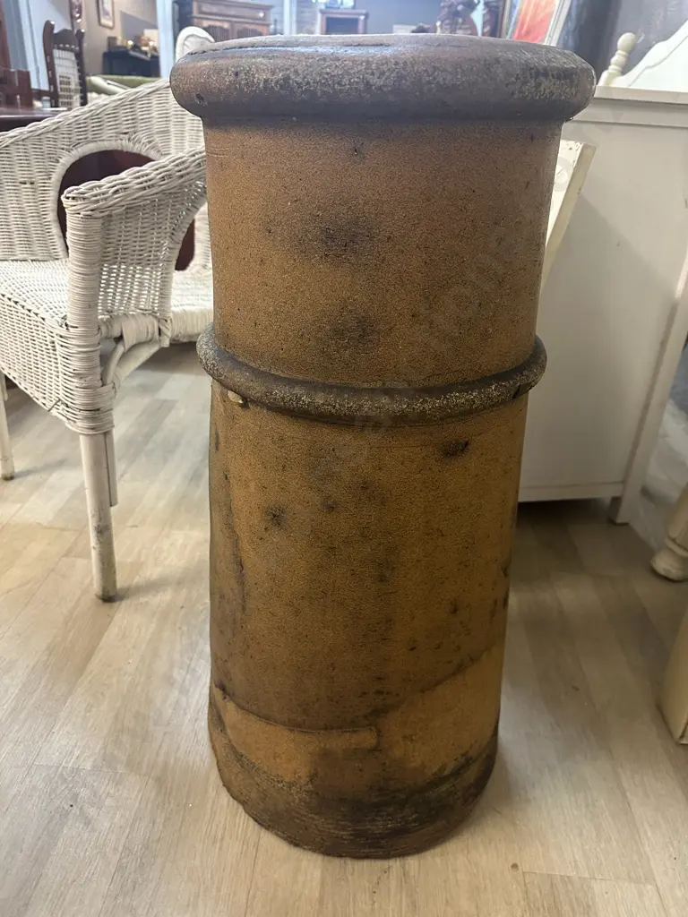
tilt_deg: -27.7
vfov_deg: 71.6
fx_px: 636
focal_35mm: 24
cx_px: 344
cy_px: 458
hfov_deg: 56.8
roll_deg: -3.6
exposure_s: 1/50
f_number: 1.78
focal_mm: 6.86
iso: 250
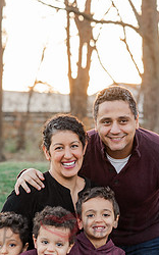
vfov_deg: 13.3
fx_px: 1083
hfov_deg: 8.4
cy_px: 227
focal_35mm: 156
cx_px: 68
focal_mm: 85
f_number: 4
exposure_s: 1/125
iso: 500
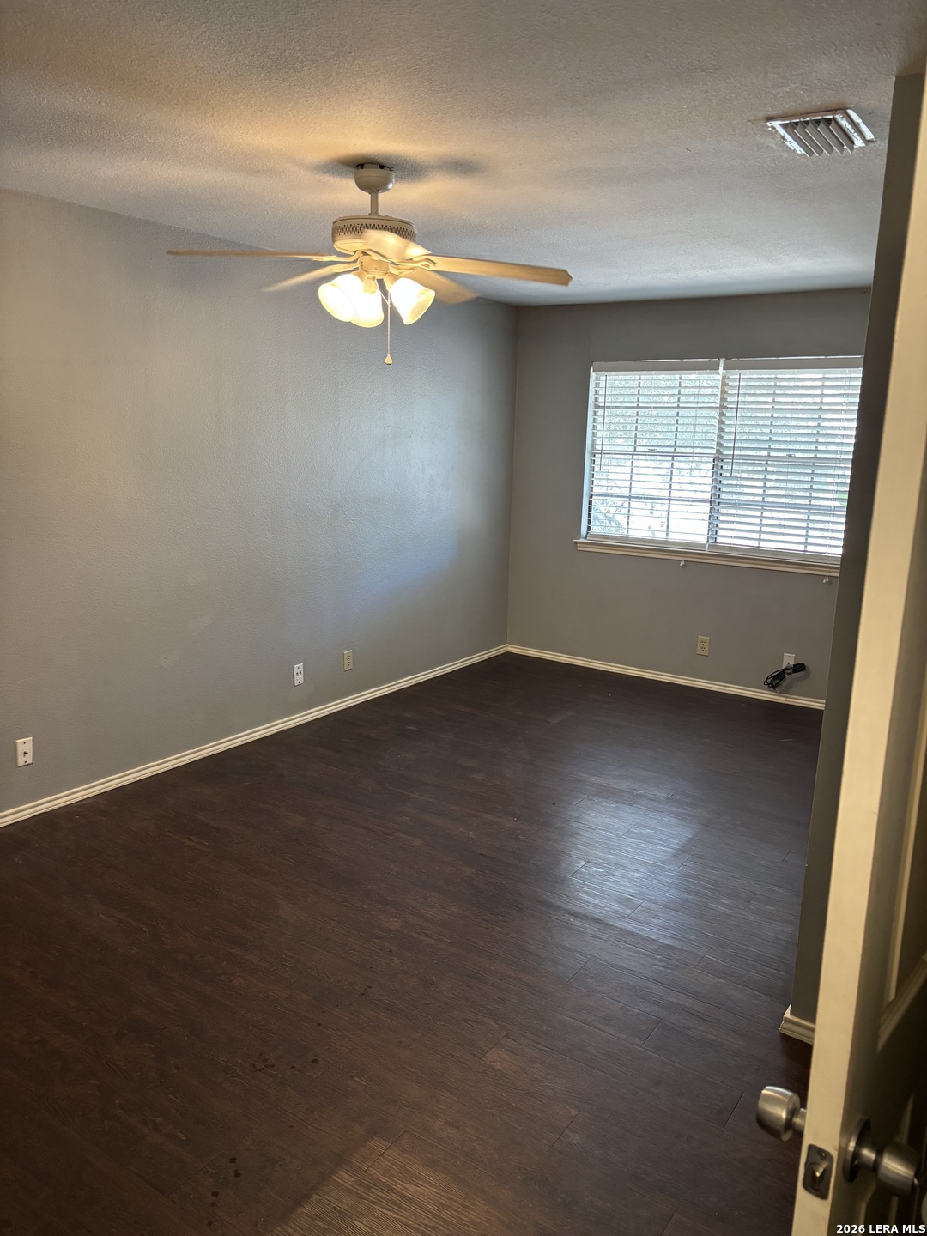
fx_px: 928
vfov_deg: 67.3
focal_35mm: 26
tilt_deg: -11.8
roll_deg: -2.3
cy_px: 618
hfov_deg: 53.1
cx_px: 464
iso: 200
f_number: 1.6
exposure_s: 1/60
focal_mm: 5.96
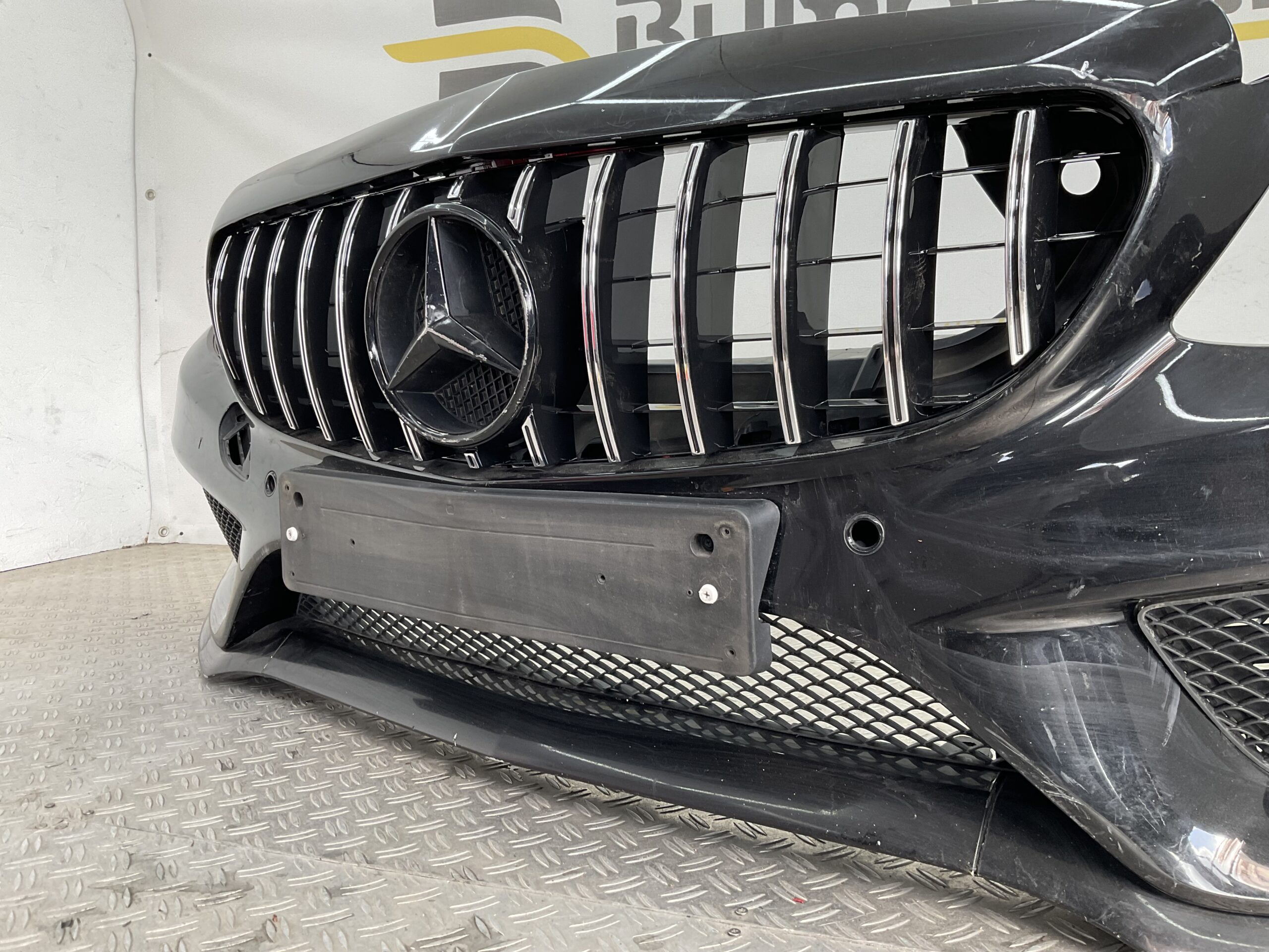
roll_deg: +0.1
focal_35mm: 29
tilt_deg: -7.3
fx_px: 1063
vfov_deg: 48.2
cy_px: 476
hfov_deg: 61.7
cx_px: 634
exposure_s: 1/120
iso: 32
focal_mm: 3
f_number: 1.8
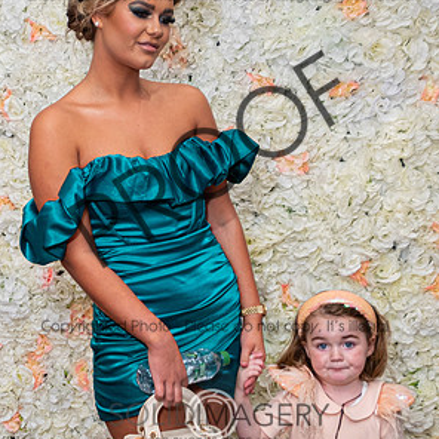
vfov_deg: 24.6
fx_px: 1004
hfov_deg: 24.2
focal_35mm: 70
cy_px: 189
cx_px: 80
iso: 320
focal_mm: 22.9
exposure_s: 1/30
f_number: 4
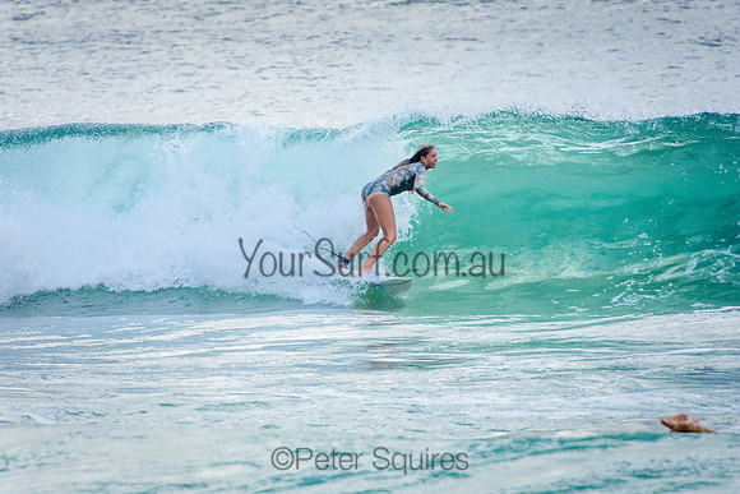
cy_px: 247
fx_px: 12336
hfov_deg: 3.4
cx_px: 370
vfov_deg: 2.3
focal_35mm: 600
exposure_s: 1/2000
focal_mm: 400
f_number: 5.6
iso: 560
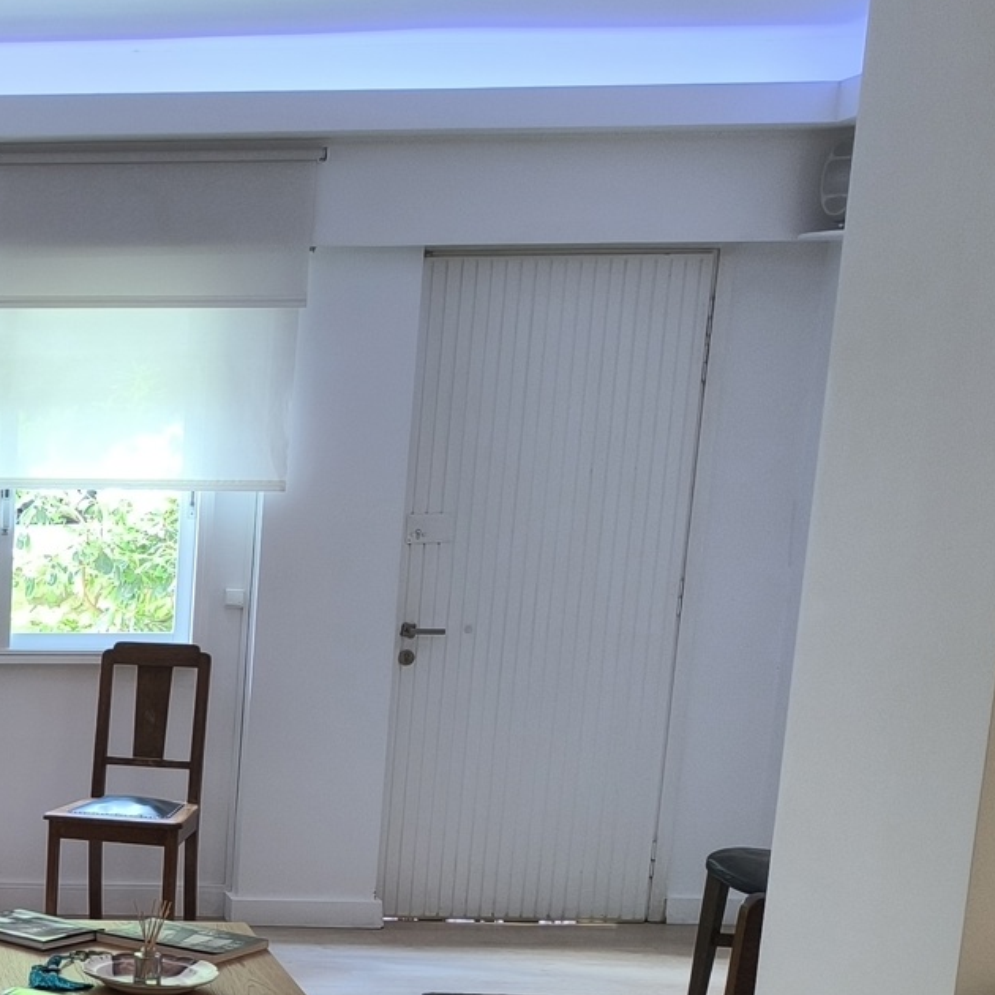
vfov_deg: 26.7
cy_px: 911
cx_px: -313
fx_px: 2016
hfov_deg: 24.2
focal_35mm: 62
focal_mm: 6.14
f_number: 1.65
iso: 500
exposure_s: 1/100
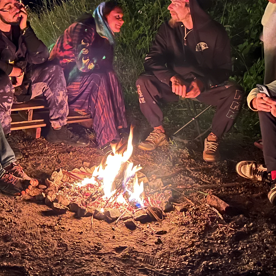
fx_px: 514
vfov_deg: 30.0
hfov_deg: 29.8
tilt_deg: -15.2
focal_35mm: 57
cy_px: 114
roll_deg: +2.7
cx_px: 92
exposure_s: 1/9
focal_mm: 5.7
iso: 2500
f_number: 1.5
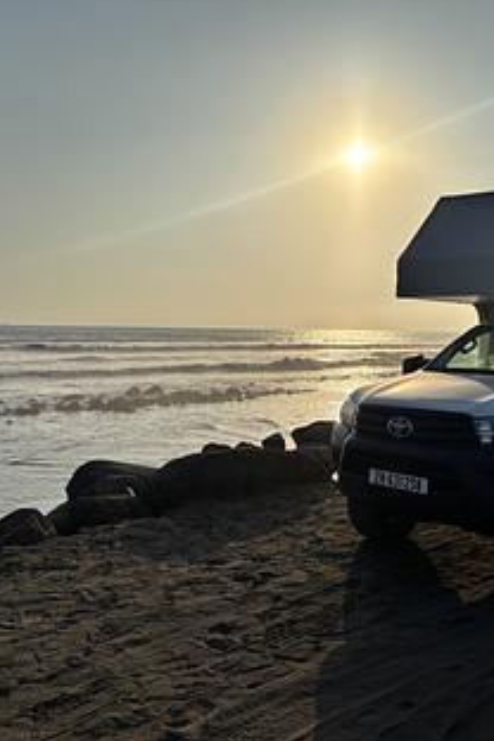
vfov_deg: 51.9
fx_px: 762
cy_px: 363
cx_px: 336
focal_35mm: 37
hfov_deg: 35.5
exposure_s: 1/18868
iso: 50
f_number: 1.6
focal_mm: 5.96
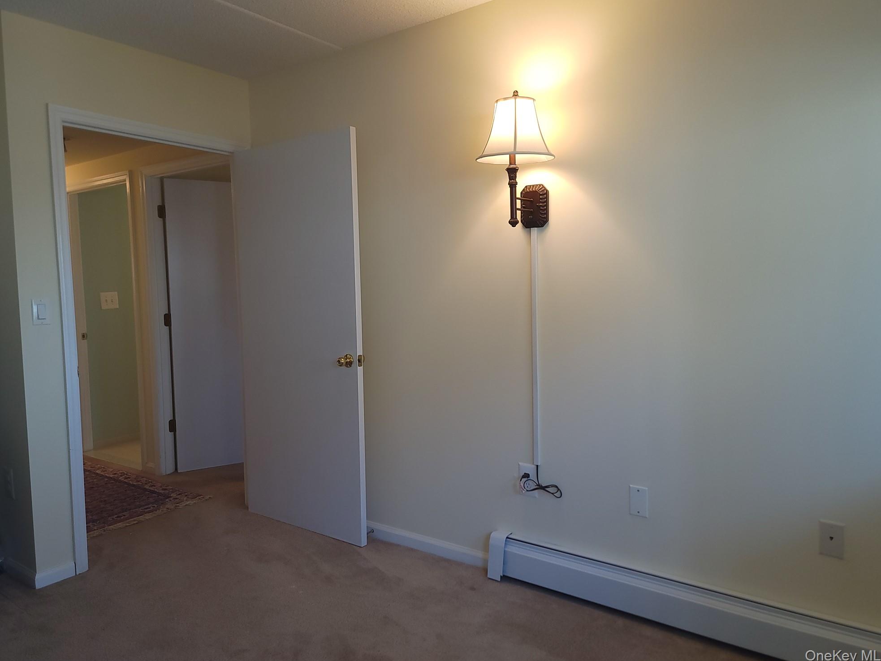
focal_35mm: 25
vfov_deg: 54.9
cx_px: 437
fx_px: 636
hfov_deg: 69.4
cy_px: 322
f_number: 1.8
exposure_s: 1/60
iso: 125
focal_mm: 6.7
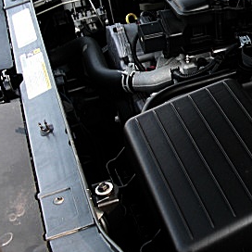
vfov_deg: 22.9
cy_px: 77
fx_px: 618
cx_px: 288
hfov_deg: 21.7
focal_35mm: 75
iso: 50
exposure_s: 1/80
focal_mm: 6.3
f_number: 2.8
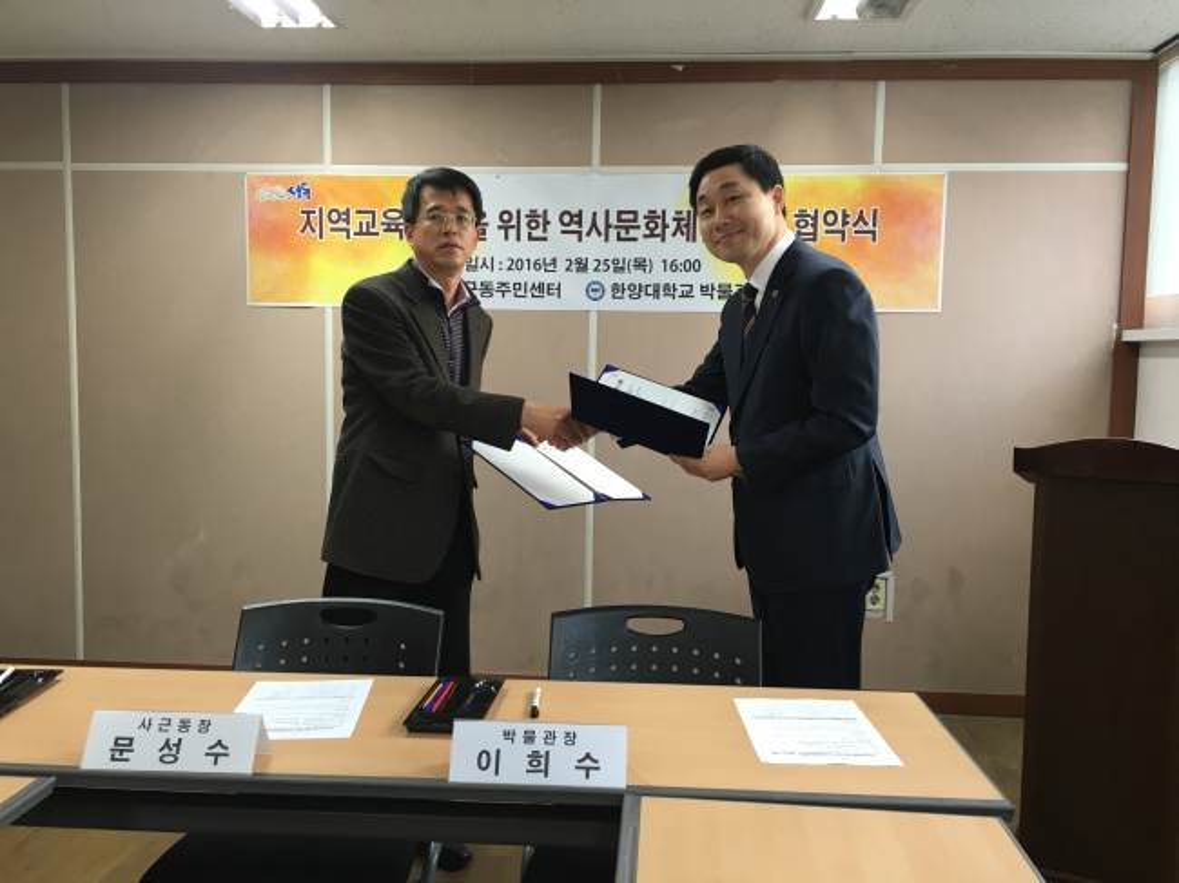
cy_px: 442
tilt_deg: -5.8
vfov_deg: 48.2
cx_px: 590
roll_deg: -1.4
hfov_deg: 61.7
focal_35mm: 29
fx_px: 987
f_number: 2.2
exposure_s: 1/30
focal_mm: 4.15
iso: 50
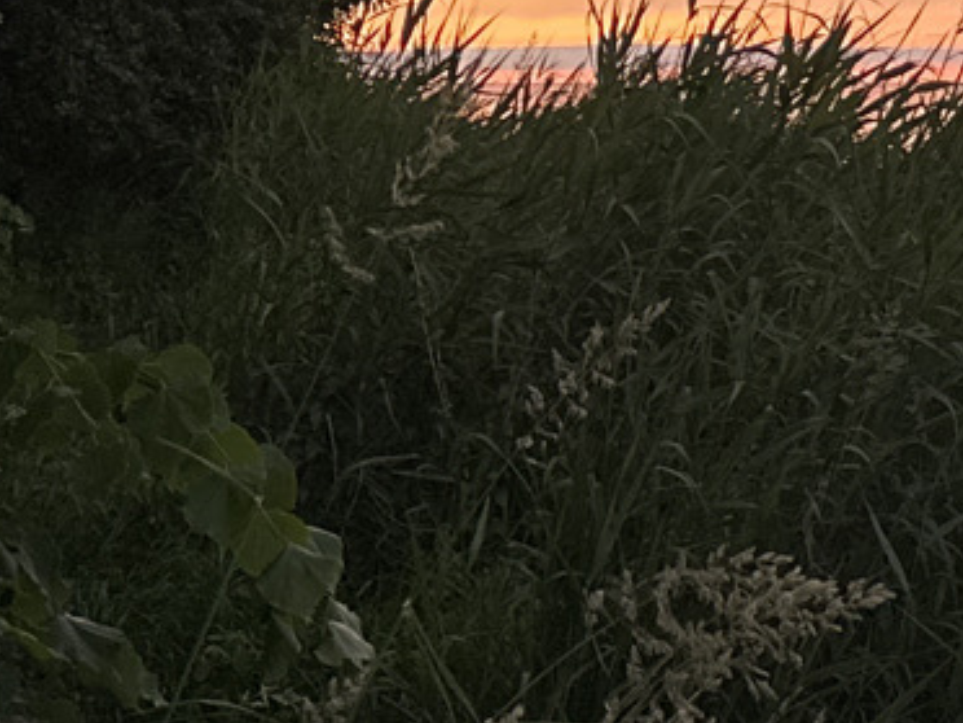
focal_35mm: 129
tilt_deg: +11.1
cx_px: 1224
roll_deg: -0.1
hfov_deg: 14.7
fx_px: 3589
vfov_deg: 10.7
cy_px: -625
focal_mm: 6.86
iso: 125
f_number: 1.78
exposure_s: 1/121
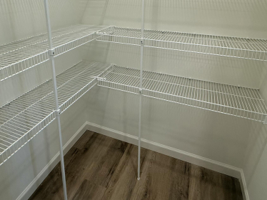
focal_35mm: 25
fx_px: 193
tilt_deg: -14.4
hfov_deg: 69.4
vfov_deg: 51.6
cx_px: 126
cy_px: 41
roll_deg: -0.4
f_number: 2.2
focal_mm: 2.22
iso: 125
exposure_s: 1/120
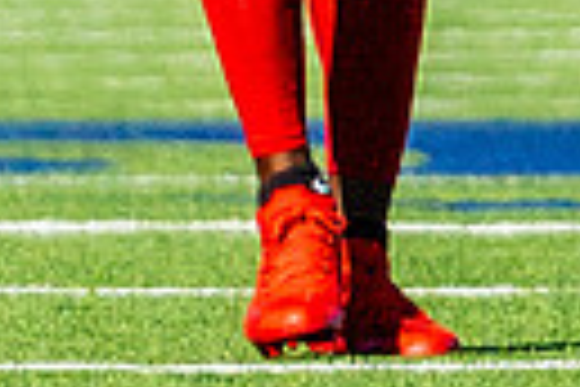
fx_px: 41128
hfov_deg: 0.8
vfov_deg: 0.5
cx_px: 2945
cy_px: -676
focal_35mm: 2553
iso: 400
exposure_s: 1/3200
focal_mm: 200
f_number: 2.8
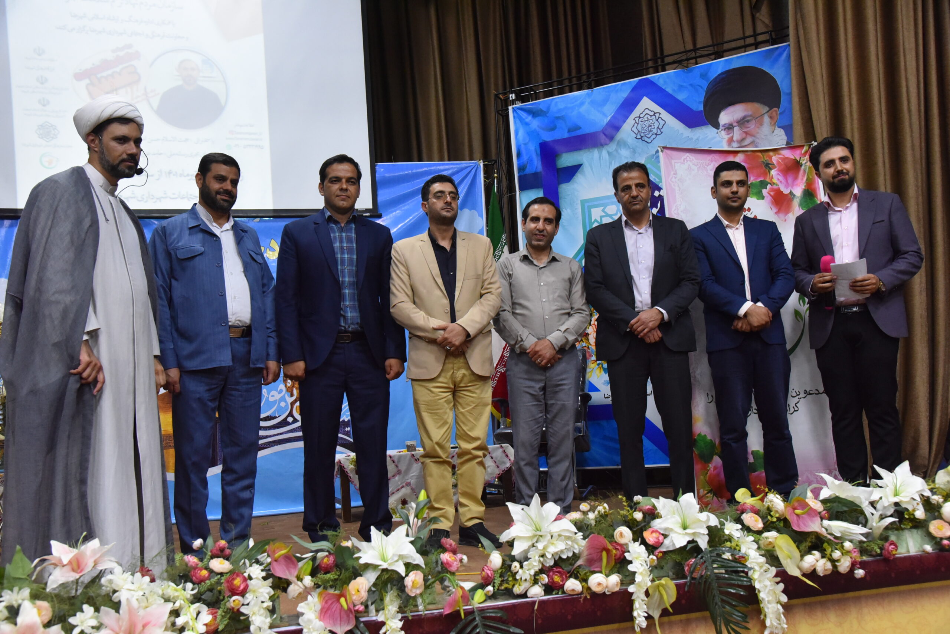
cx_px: 475
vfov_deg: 37.9
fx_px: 924
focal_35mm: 35
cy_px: 317
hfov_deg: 54.4
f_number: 7.1
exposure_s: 1/200
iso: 6400
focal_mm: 35
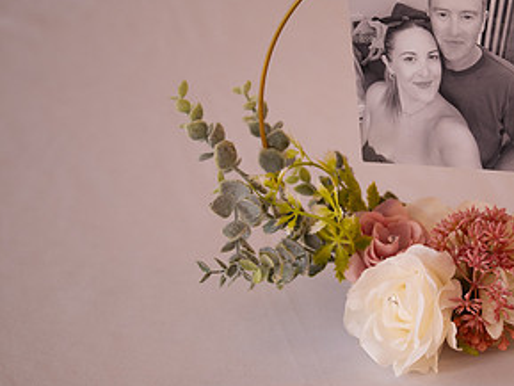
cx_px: 388
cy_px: 182
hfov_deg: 14.5
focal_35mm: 135
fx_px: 2005
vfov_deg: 11.0
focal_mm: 70
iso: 800
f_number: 2.8
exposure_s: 1/100
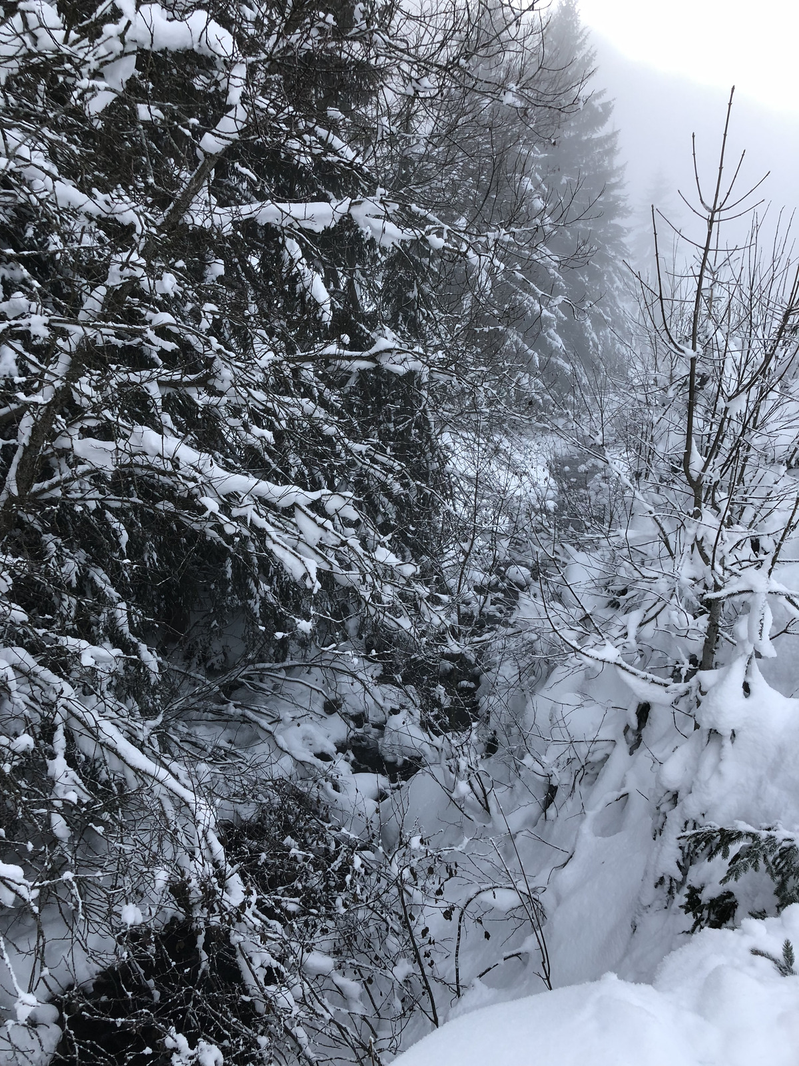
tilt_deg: -9.7
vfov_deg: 63.4
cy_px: 533
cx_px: 400
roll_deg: -1.0
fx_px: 862
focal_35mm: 28
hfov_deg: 49.7
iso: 25
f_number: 1.8
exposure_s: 1/50
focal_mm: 4
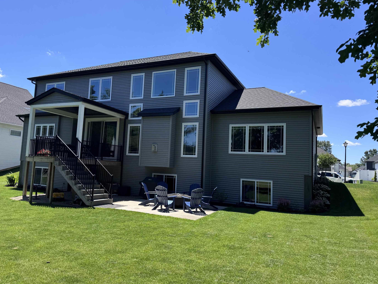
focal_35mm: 27
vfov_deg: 51.3
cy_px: 136
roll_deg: -3.4
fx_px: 295
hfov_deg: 65.2
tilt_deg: +4.8
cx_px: 172
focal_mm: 6.76
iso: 80
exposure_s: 1/2604
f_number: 1.78
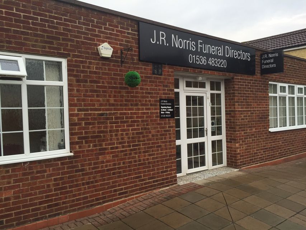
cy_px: 115
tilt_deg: -0.8
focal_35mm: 29
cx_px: 153
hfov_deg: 61.7
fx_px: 256
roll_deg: +0.9
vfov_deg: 48.2
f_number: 2.2
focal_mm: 4.15
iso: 32
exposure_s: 1/388
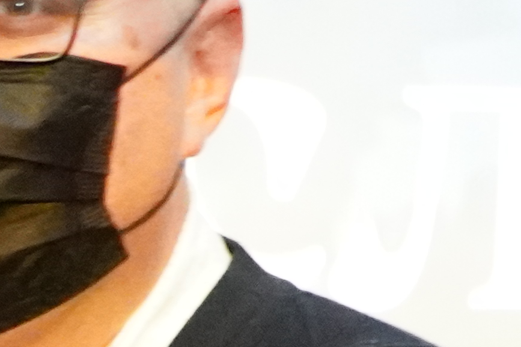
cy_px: 686
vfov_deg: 5.0
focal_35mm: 270
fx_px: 3907
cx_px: -562
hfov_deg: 7.3
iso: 6400
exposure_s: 1/100
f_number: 4
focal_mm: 26
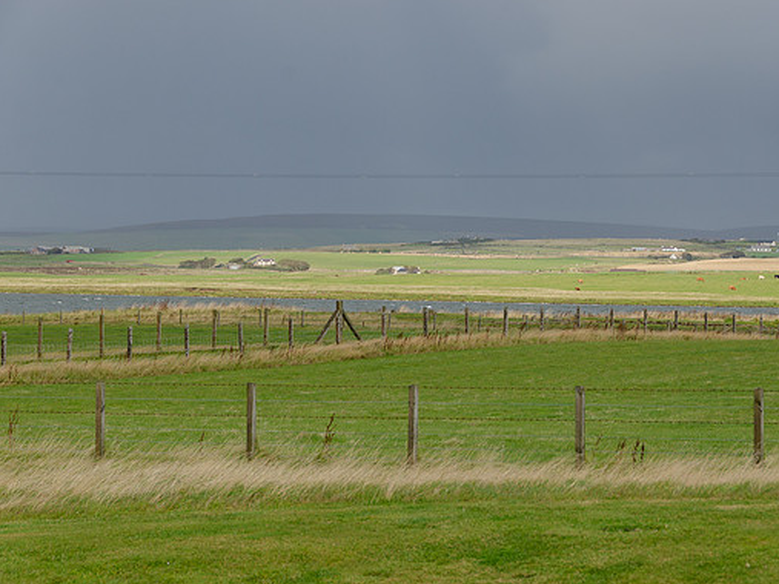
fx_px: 3037
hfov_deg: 14.6
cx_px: 416
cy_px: 290
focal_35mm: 135
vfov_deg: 11.0
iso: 100
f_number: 8
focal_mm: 82
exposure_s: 1/400
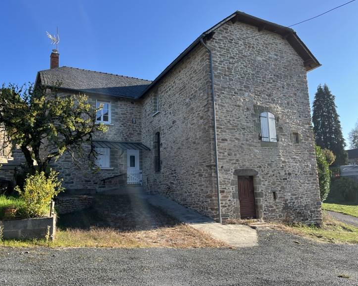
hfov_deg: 62.2
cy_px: 140
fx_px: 297
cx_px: 174
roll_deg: +1.1
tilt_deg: +9.4
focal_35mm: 28
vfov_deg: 51.5
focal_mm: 5.1
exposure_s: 1/1279
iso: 50
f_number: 1.6
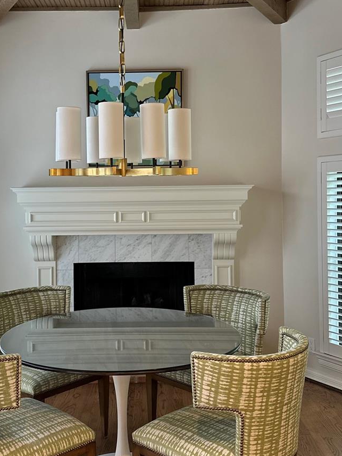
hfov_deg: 33.5
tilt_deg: -1.4
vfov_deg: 43.8
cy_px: 202
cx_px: 134
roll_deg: +0.8
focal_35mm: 43
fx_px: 566
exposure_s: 1/60
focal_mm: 6.86
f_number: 1.78
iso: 250
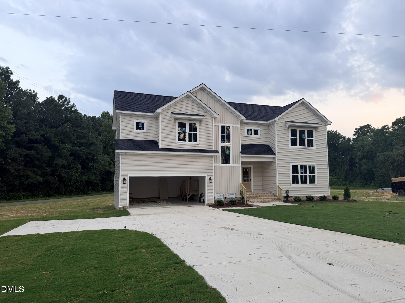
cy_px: 152
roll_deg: +0.9
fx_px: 281
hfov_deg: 71.6
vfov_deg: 56.8
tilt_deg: +5.1
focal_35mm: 24
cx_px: 202
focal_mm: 6.76
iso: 50
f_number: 1.78
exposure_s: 1/132
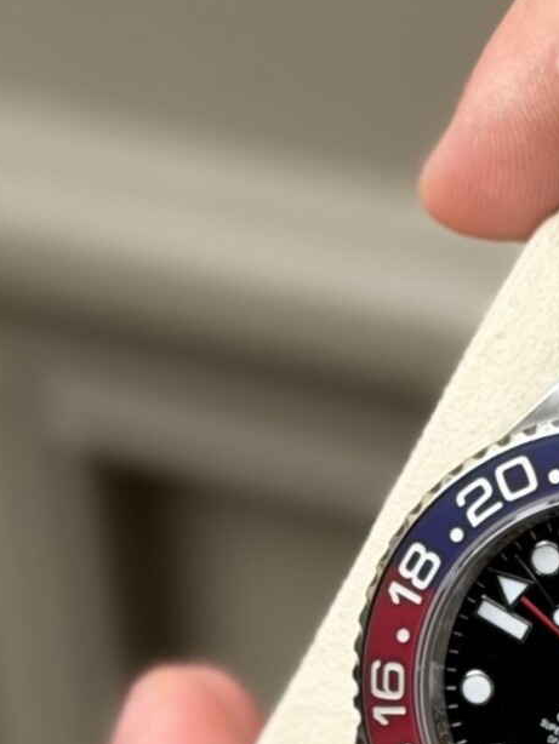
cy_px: 742
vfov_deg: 13.0
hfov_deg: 9.8
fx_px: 3227
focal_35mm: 150
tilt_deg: -31.9
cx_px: 594
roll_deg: +15.1
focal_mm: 6.76
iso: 64
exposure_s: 1/234
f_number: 1.78
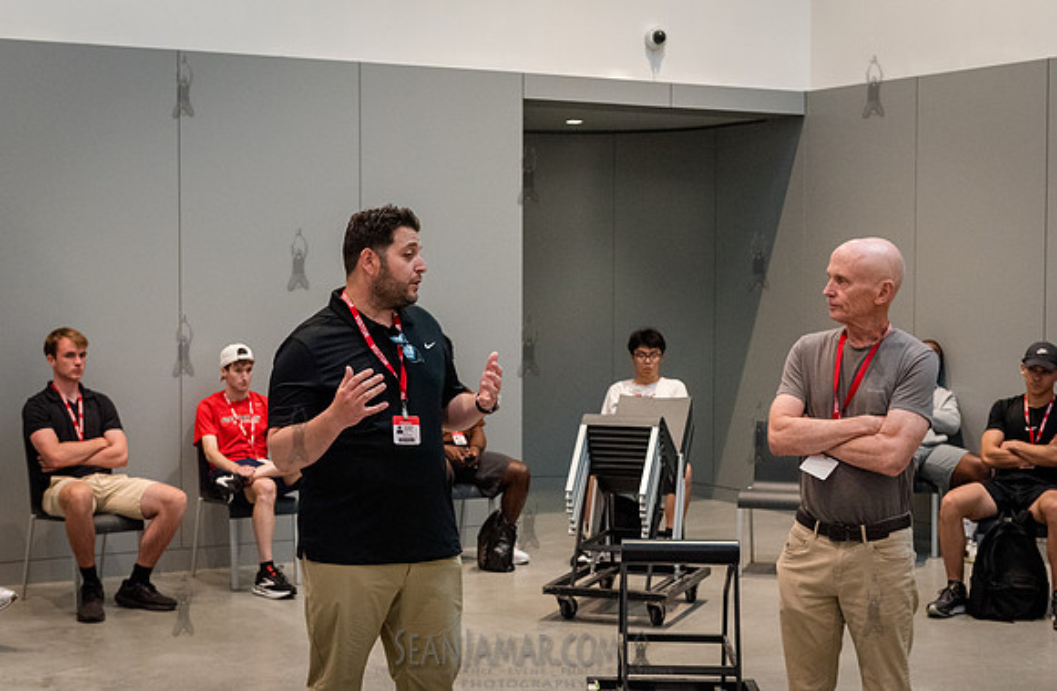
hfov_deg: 33.4
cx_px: 510
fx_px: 1762
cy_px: 365
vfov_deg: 22.2
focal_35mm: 60
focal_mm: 56
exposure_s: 1/320
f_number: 4
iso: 6400
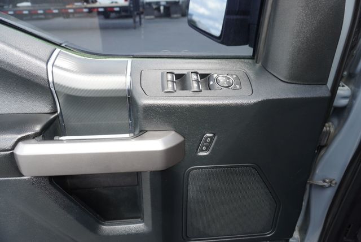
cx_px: 180
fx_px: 241
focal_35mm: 24
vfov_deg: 53.2
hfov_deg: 73.7
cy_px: 121
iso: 100
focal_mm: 16
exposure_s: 1/60
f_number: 4
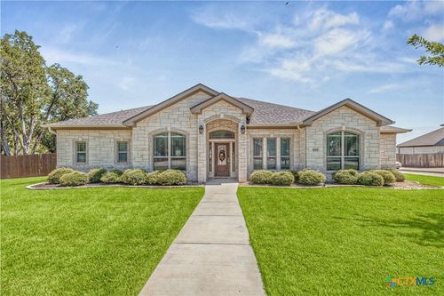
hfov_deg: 96.8
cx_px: 222
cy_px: 148
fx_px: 197
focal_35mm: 16
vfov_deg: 73.7
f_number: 8
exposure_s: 1/800
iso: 250
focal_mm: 16
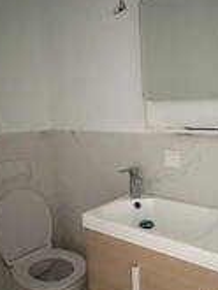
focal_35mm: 34
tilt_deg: -12.1
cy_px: 162
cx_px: 153
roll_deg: +2.1
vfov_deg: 53.8
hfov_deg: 41.1
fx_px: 285
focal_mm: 2.22
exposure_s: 1/39
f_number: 2.2
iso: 1600
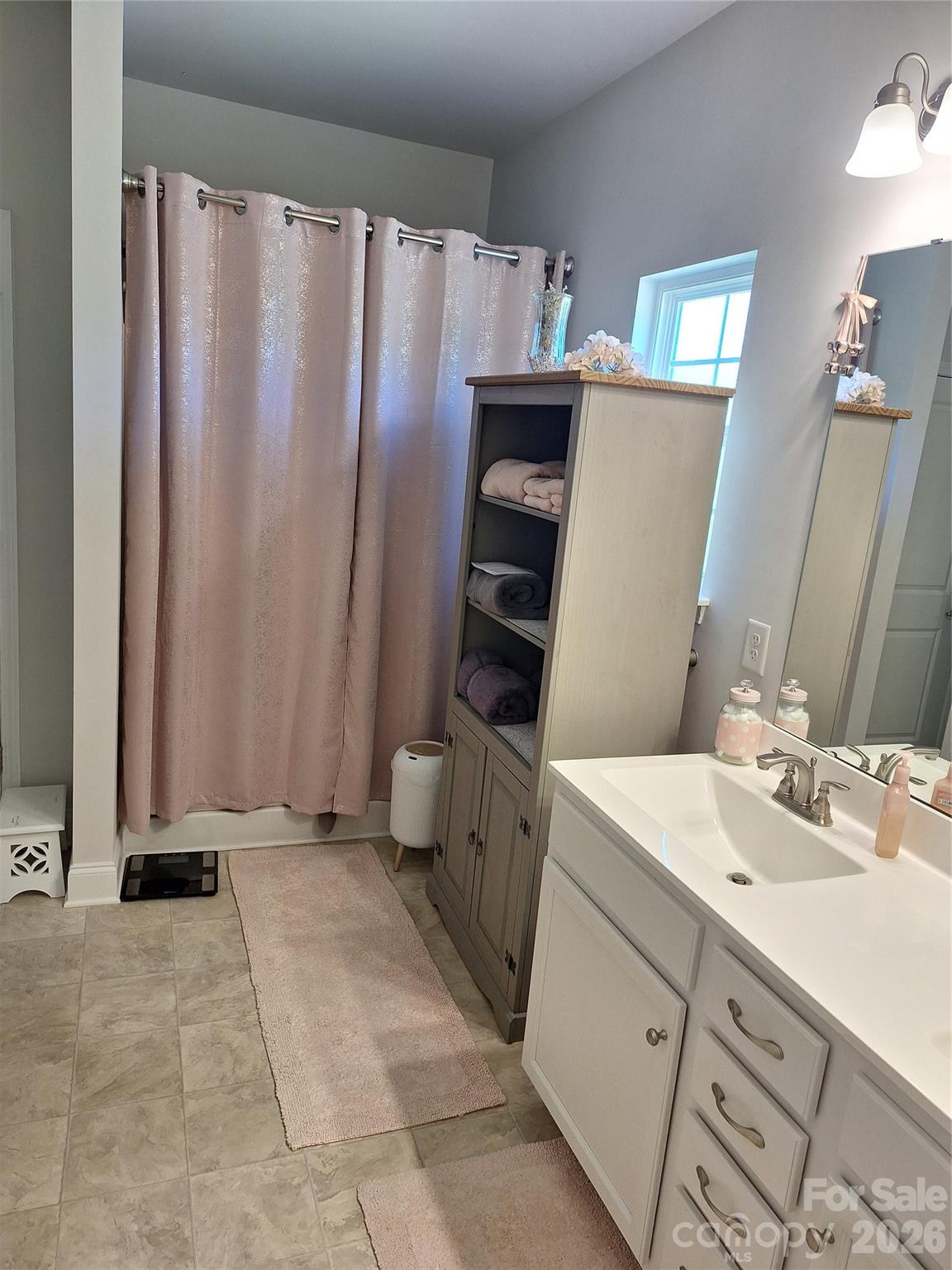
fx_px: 843
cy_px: 635
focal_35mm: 23
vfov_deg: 73.9
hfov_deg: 58.9
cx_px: 476
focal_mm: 5.54
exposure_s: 1/60
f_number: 1.8
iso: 64
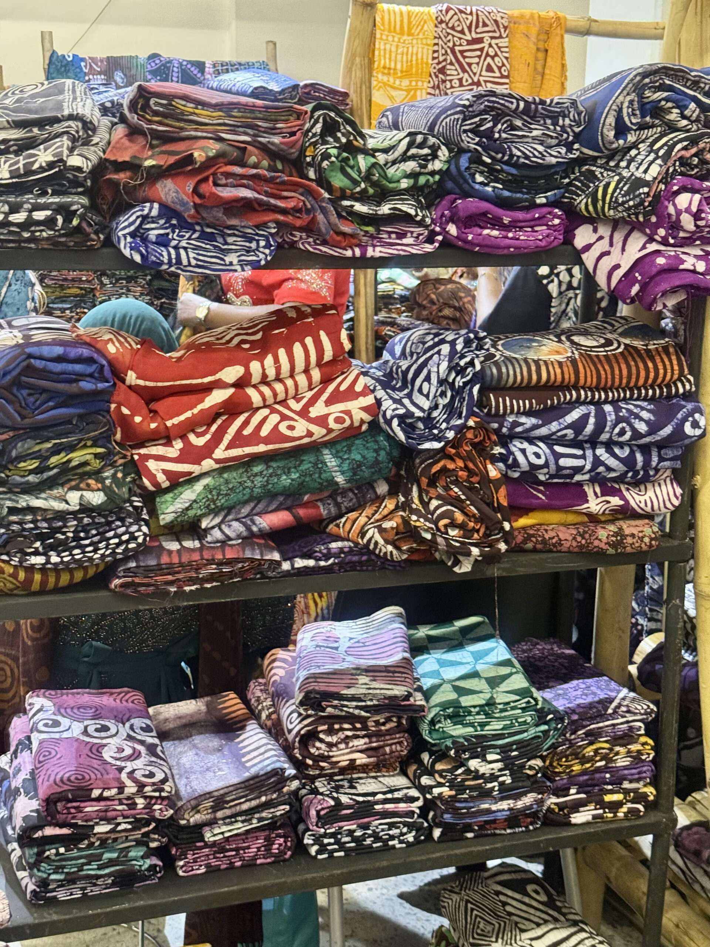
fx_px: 1313
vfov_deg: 39.7
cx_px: 355
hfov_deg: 30.3
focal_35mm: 48
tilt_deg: -11.6
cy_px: 474
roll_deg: +0.0
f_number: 1.78
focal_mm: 6.76
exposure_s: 1/40
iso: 320
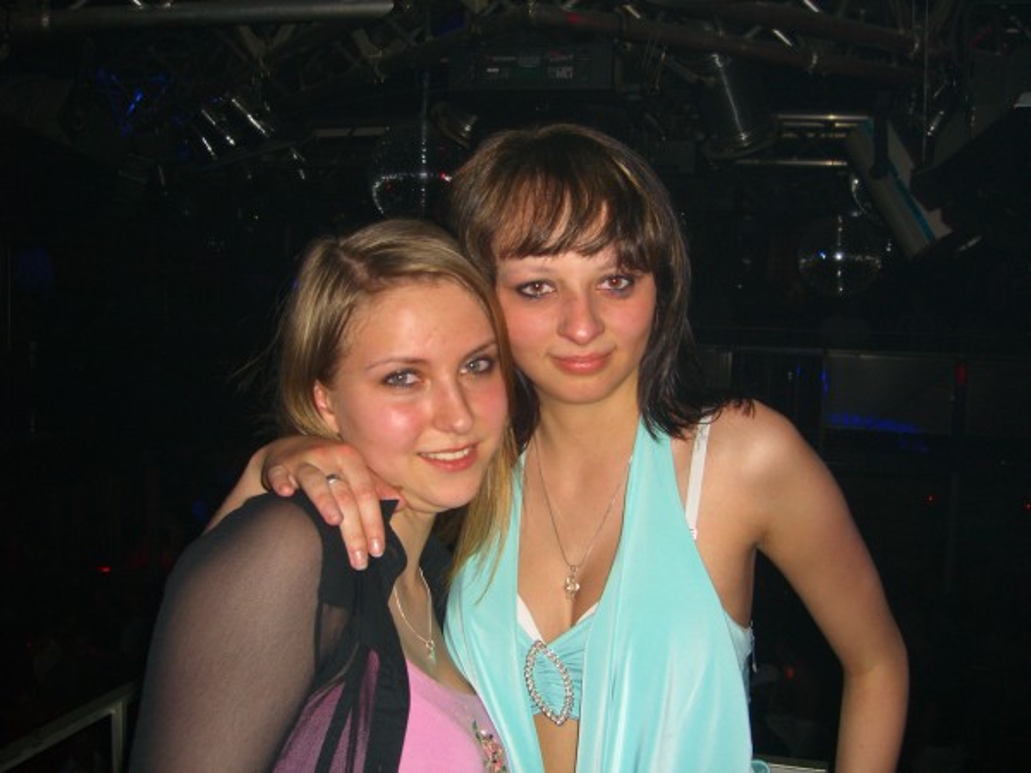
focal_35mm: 38
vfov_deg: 37.7
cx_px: 516
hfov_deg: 49.0
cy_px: 386
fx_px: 1132
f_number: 2.8
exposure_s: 1/60
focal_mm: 7.9
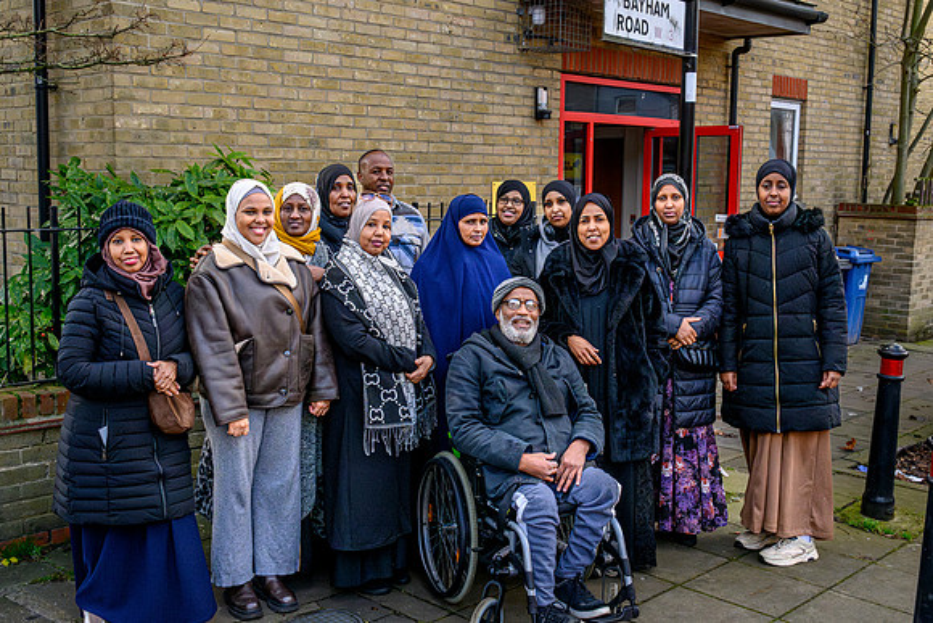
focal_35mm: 39
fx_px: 1007
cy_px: 291
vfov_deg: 34.3
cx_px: 458
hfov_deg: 49.7
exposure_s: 1/500
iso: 10000
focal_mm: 35
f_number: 13
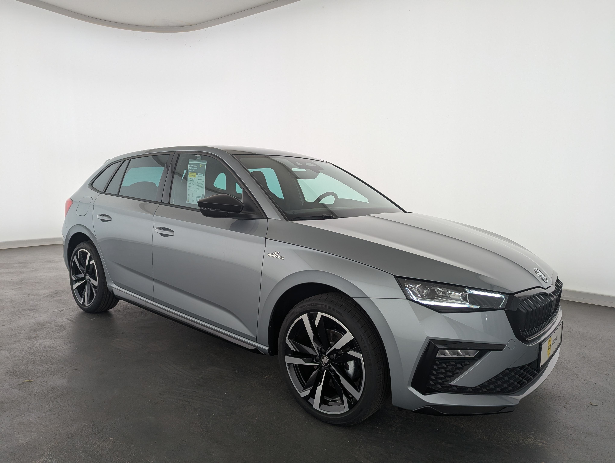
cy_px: 232
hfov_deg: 71.5
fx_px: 427
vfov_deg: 56.9
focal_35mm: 24
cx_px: 308
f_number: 1.85
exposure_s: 1/235
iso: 49
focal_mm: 6.81
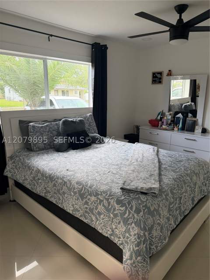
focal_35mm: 24
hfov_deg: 56.8
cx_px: 105
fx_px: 194
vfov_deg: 71.6
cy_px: 140
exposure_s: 1/120
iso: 320
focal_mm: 6.76
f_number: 1.78
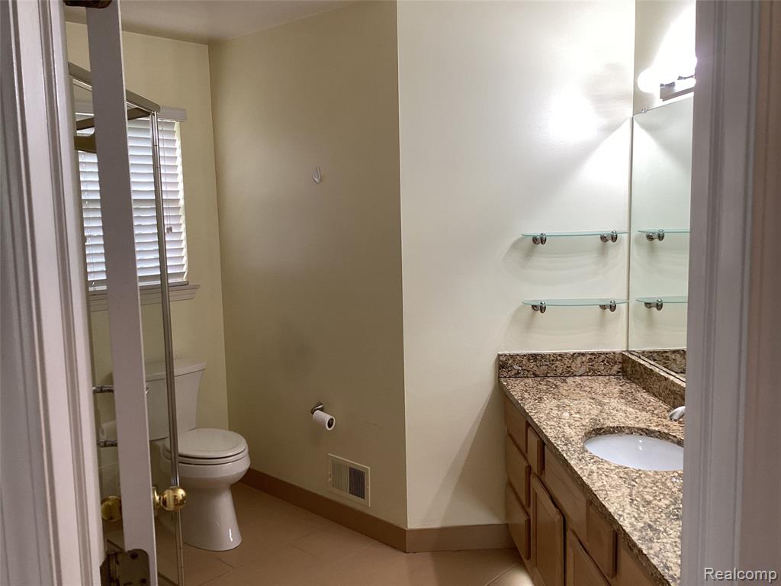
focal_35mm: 31
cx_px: 390
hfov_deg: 58.4
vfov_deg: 45.4
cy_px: 293
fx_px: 699
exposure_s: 1/60
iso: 64
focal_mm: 3.3
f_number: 2.4
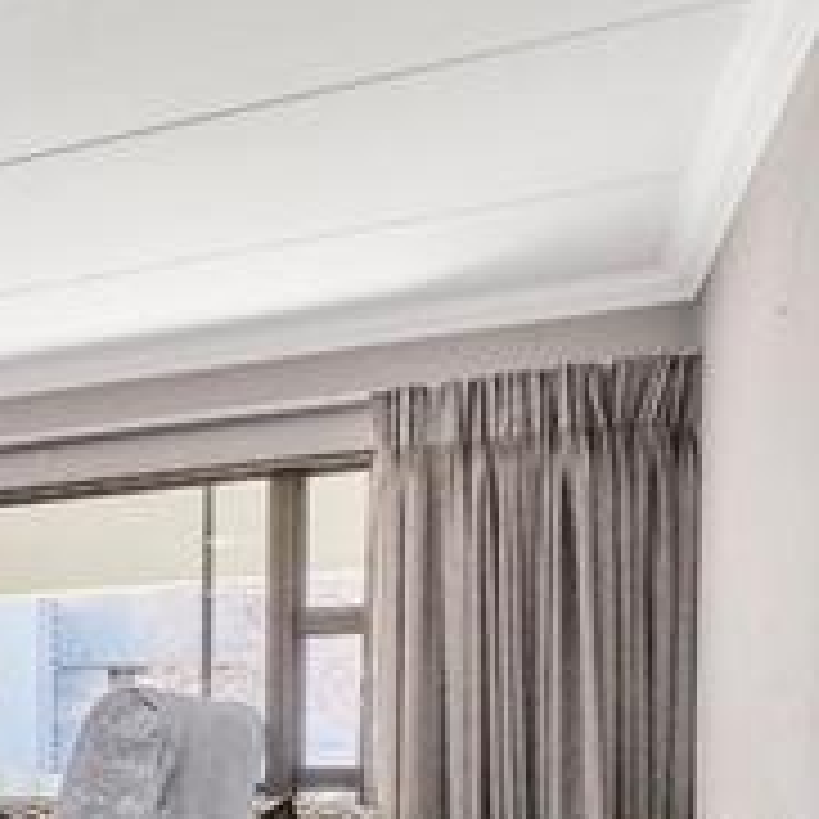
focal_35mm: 56
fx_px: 1499
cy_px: 826
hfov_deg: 18.7
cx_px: -832
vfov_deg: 28.6
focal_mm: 10
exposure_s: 1/50
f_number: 8
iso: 800
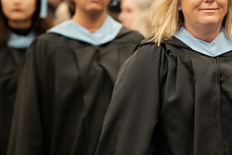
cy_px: 46
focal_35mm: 371
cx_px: 238
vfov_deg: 3.7
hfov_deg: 5.5
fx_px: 2392
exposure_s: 1/200
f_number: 3.2
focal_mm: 160
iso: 2500
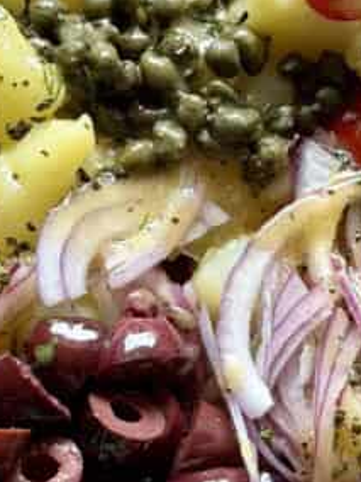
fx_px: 2280
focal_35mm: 164
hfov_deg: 9.0
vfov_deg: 12.0
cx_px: 105
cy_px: 194
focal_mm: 6.8
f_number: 1.8
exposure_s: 1/121
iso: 64
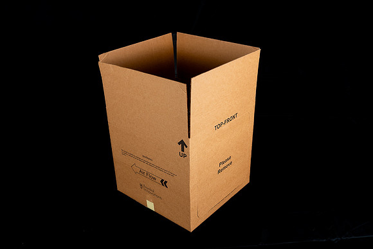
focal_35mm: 36
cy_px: 124
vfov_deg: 36.9
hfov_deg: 53.1
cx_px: 186
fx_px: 373
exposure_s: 1/125
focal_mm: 36
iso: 160
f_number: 8
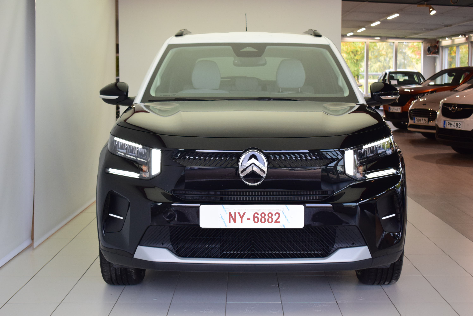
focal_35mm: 60
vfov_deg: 22.7
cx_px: 236
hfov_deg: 33.4
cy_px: 158
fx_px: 789
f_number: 4.8
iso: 1600
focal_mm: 40
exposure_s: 1/400
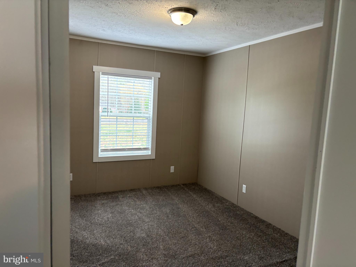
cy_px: 134
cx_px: 178
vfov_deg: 53.1
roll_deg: -3.6
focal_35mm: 26
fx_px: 267
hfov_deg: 67.3
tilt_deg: -6.5
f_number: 1.6
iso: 200
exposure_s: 1/60
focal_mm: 5.96
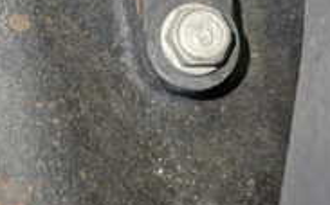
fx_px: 782
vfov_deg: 14.6
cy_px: -27
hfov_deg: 23.8
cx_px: 159
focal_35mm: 87
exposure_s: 1/30
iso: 400
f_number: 2
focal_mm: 4.5
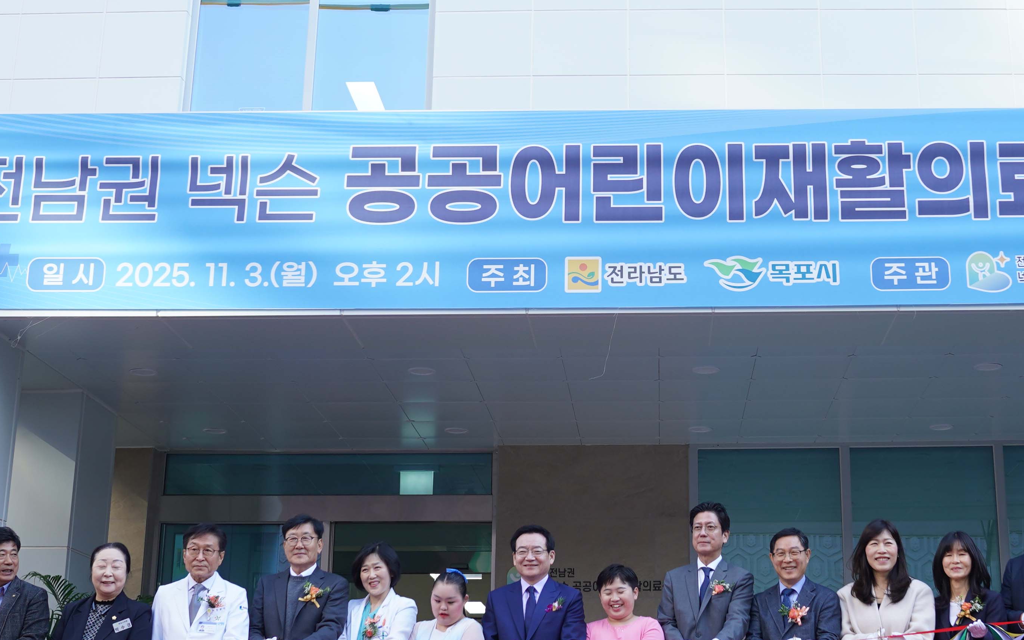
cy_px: 268
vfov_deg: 22.3
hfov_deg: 34.8
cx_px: 681
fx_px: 1619
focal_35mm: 58
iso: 200
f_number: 4
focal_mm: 26
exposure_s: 1/160
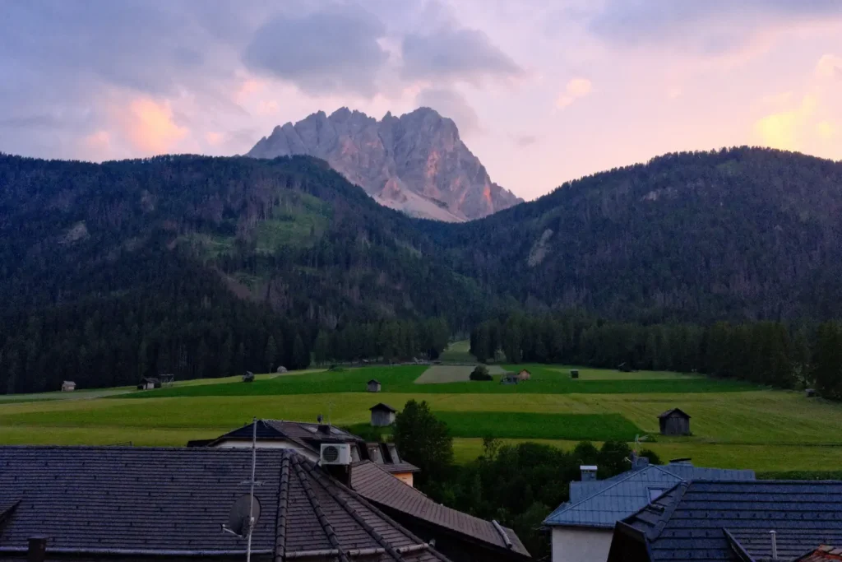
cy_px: 281
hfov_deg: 54.4
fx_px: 819
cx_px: 421
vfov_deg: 37.9
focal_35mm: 35
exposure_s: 1/100
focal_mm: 23
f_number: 16
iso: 5000
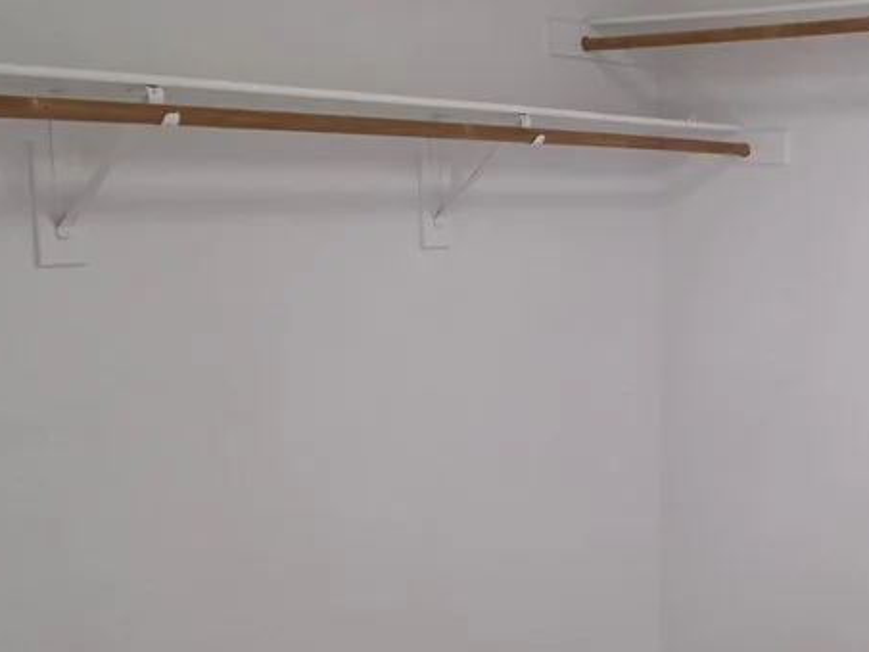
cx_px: 806
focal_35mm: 52
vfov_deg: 28.0
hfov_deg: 34.5
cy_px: 334
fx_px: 1306
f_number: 1.7
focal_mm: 6.25
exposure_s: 1/120
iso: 500
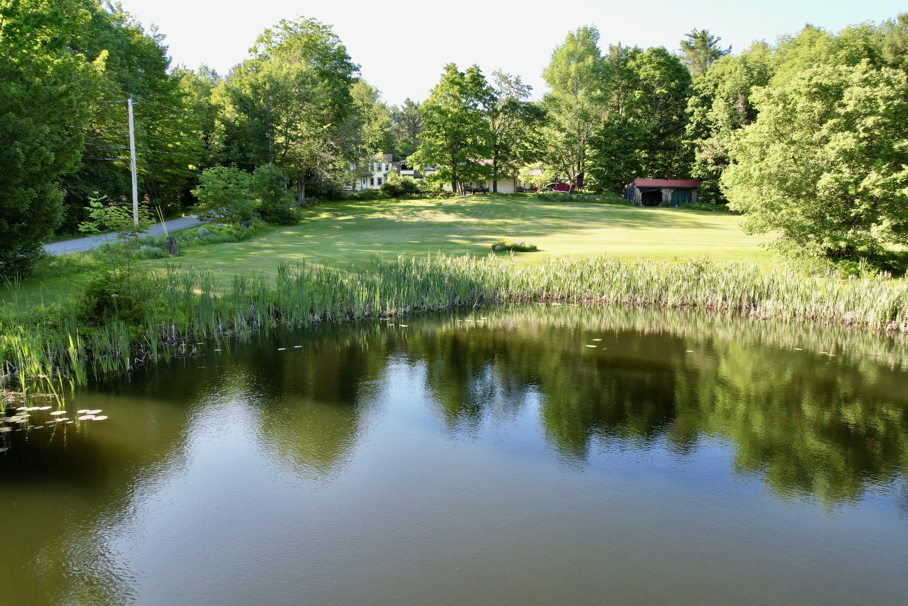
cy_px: 303
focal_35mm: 22
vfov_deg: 57.2
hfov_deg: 78.6
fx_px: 555
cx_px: 454
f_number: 2.8
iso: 100
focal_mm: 8.38
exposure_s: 1/320
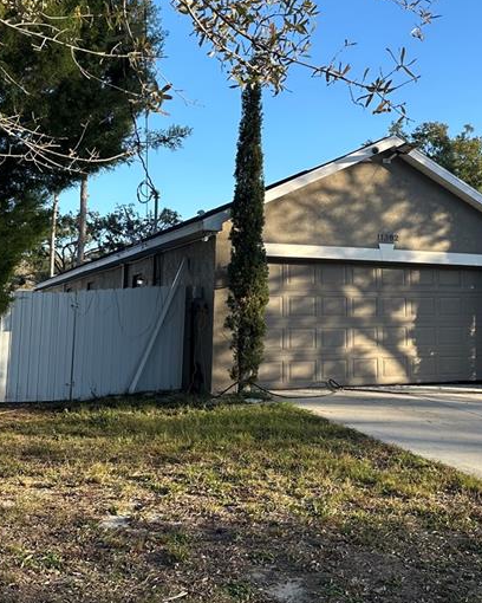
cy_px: 232
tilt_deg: +7.0
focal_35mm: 47
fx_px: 838
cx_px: 326
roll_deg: -0.4
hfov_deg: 31.8
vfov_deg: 39.3
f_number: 1.78
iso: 80
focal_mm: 6.86
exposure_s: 1/1517
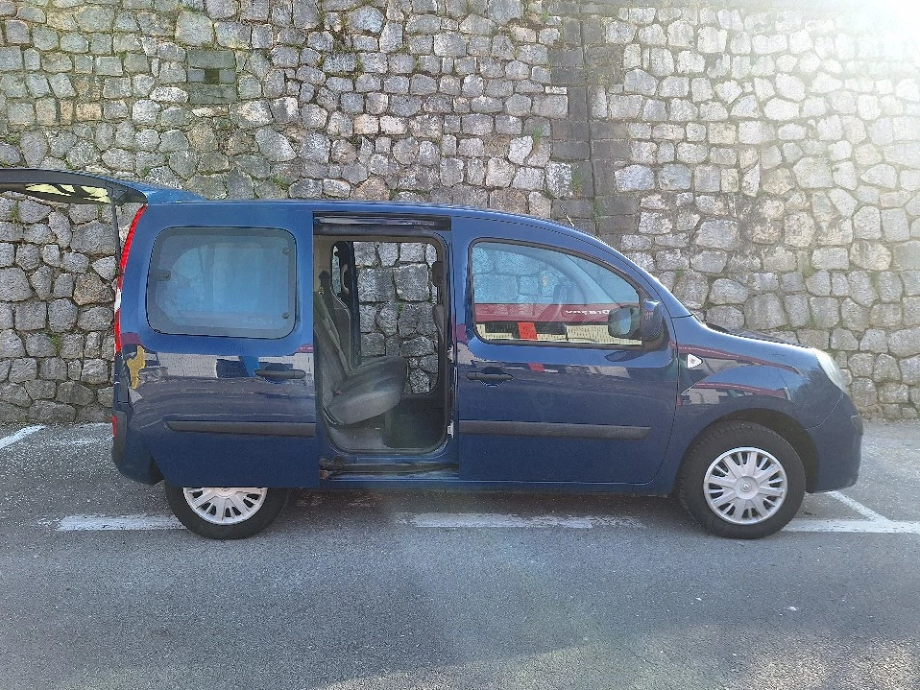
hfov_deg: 71.6
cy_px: 344
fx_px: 638
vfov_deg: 56.8
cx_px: 444
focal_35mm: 24
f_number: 1.8
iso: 40
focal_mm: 5.54
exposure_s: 1/303
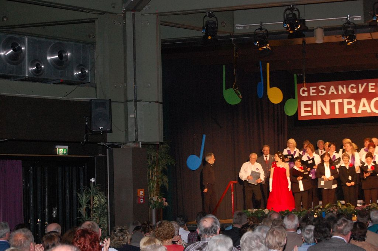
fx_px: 866
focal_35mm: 82
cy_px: 126
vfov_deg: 16.5
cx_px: 189
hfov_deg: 24.6
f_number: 5.6
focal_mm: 55
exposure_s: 1/60
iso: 1600
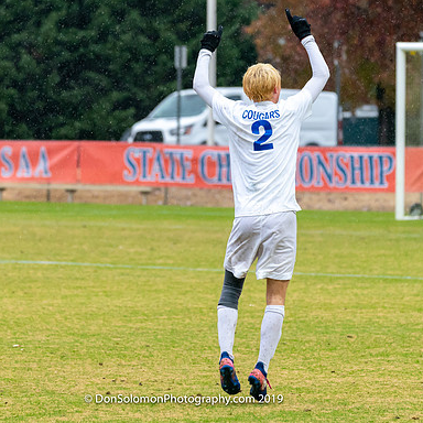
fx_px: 4521
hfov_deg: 5.4
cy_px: 198
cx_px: 193
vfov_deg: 5.4
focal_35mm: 327
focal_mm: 200
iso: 3200
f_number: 5.6
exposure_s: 1/1000
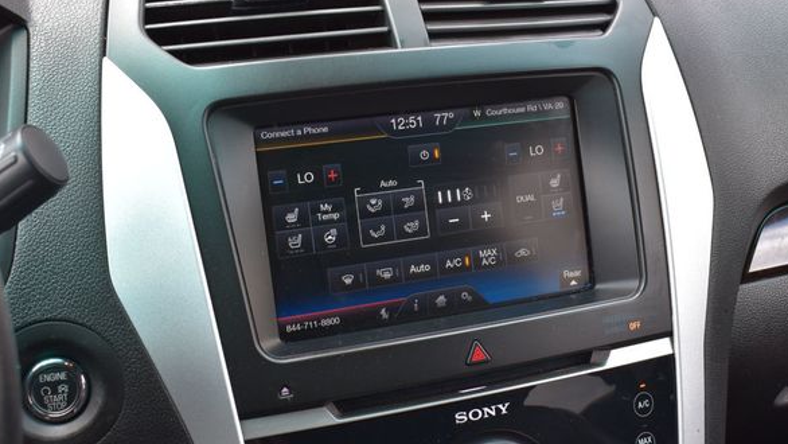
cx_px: 420
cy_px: 214
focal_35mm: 48
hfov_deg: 42.9
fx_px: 1003
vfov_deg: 24.9
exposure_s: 1/100
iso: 400
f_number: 9
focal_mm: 28
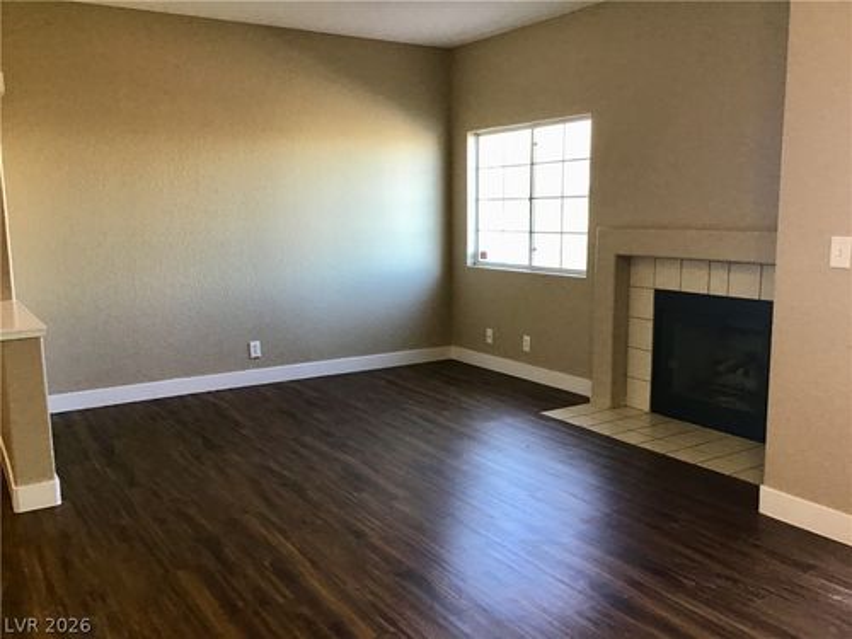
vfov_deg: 45.4
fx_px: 763
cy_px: 320
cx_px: 426
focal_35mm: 31
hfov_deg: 58.4
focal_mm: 3.3
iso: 64
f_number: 2.4
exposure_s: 1/30
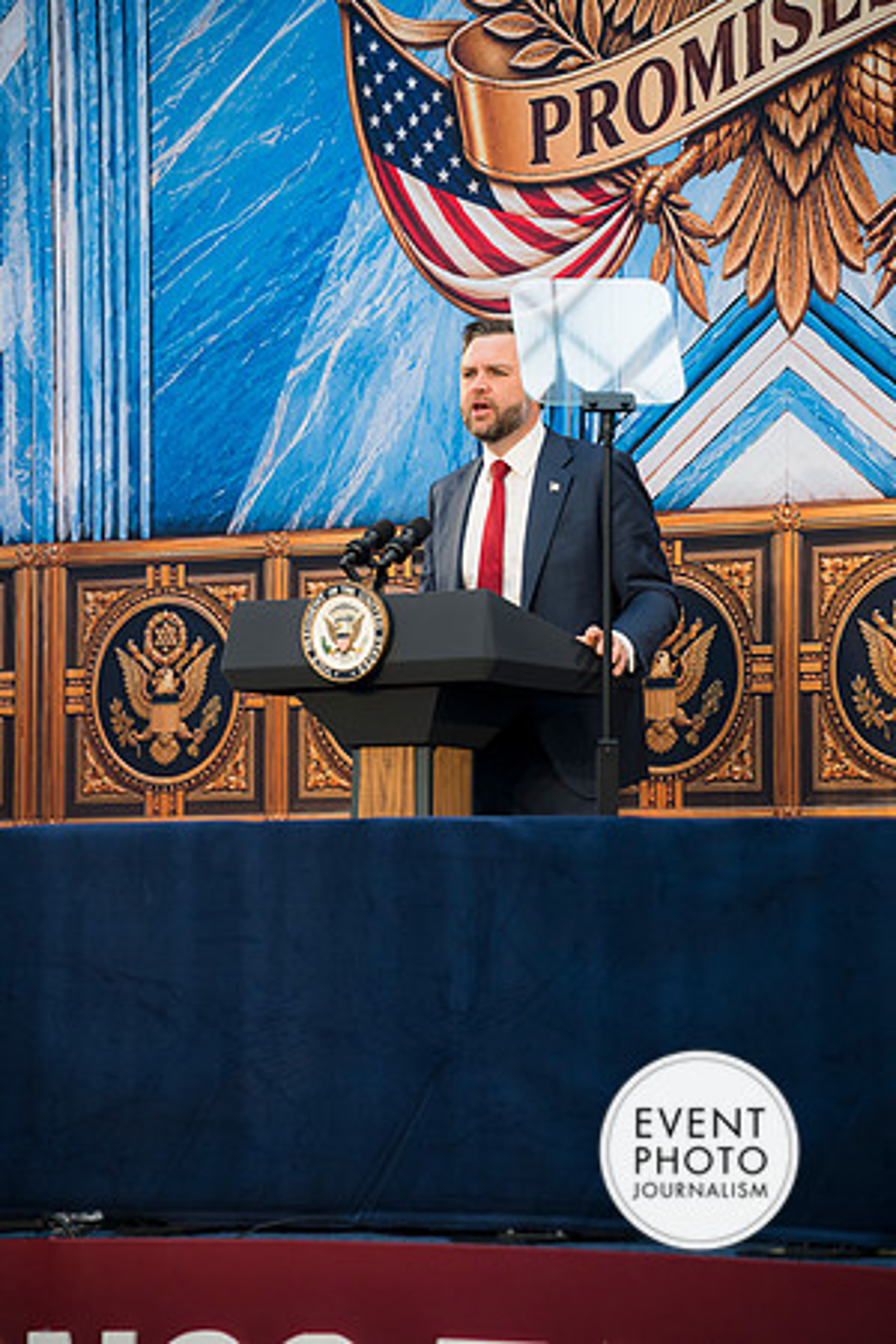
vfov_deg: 13.7
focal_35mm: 150
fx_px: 5600
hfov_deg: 9.1
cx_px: 448
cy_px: 672
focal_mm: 150
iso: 500
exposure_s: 1/160
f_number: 4
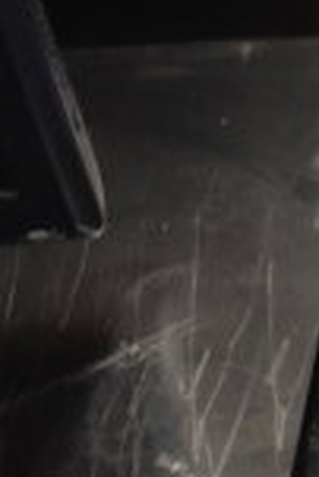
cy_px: 558
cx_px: 755
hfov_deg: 9.3
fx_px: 1764
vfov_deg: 14.9
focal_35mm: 133
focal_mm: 22
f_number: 3.8
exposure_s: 1/40
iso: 900
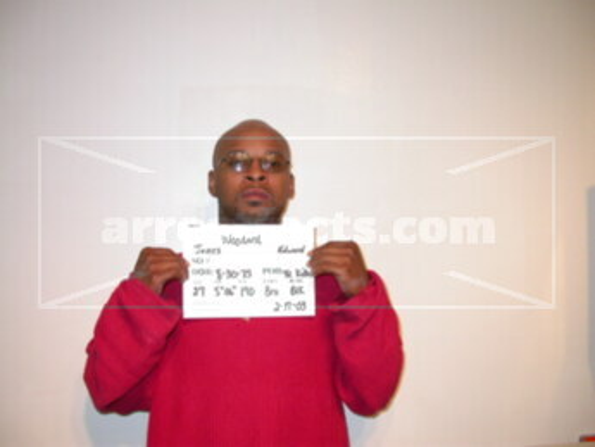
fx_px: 653
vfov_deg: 37.7
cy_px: 224
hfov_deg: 49.0
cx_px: 298
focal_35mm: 38
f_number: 3
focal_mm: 7.85
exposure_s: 1/47.6
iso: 100
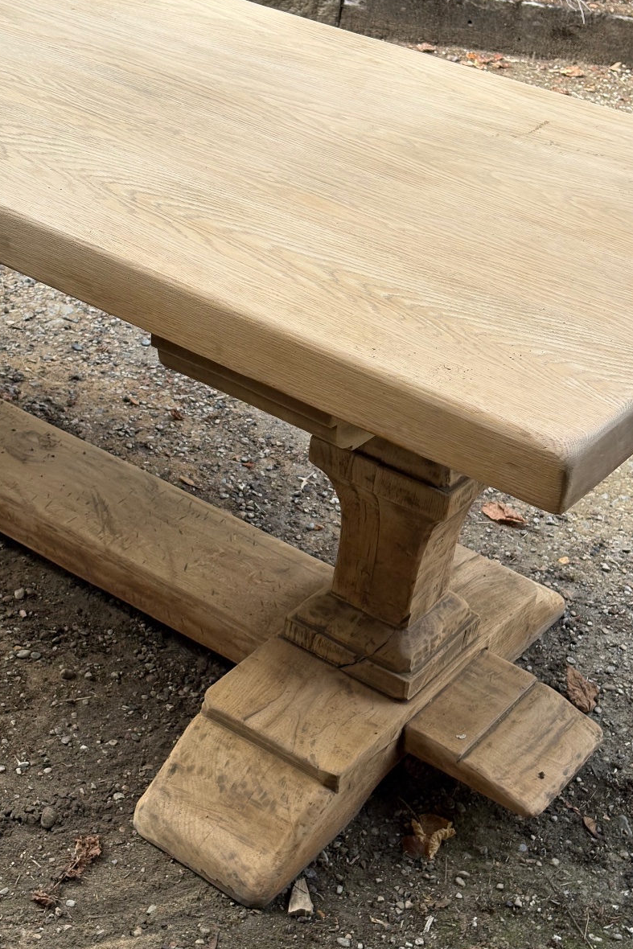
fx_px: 1450
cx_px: 286
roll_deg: -7.3
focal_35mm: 55
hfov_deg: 24.6
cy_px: 473
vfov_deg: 36.2
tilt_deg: -28.9
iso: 40
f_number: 1.6
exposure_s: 1/624
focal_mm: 5.96
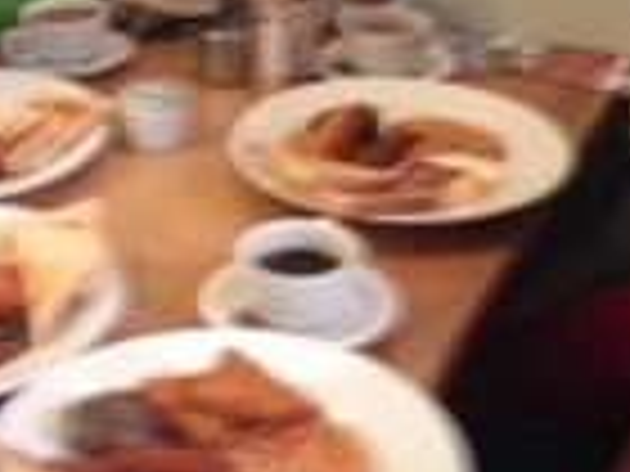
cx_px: 234
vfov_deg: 14.2
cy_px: -135
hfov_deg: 19.6
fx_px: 1820
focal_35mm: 100
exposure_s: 1/20
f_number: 2.4
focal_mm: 4.28
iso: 400
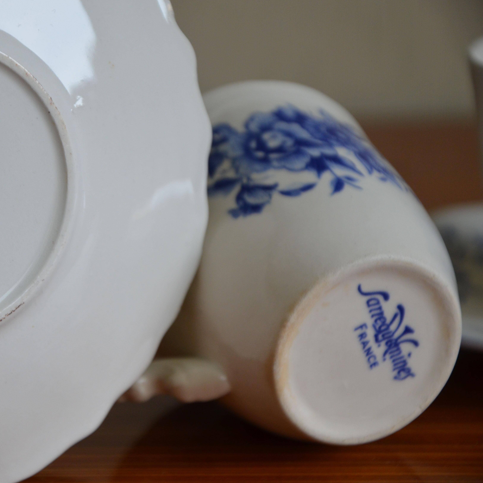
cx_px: 128
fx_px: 3199
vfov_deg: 8.6
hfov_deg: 8.6
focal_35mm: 203
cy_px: 241
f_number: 5.6
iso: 560
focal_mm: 105
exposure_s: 1/125
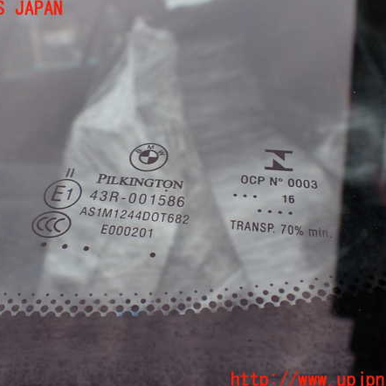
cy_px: 195
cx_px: 166
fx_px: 454
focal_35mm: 36
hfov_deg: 45.9
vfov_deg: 46.0
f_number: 3.2
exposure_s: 1/400
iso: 100
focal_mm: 5.4
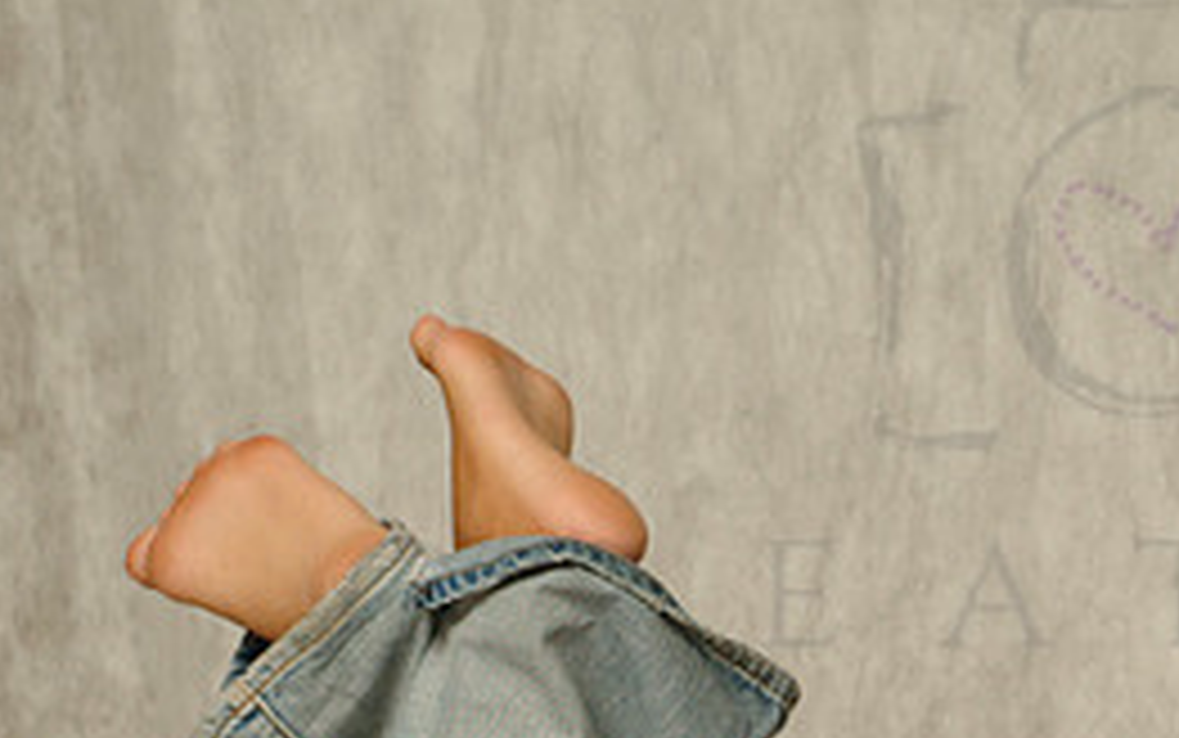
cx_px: 1174
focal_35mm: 308
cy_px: 814
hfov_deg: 6.8
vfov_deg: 4.3
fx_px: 9905
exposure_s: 1/125
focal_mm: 91
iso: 400
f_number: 11
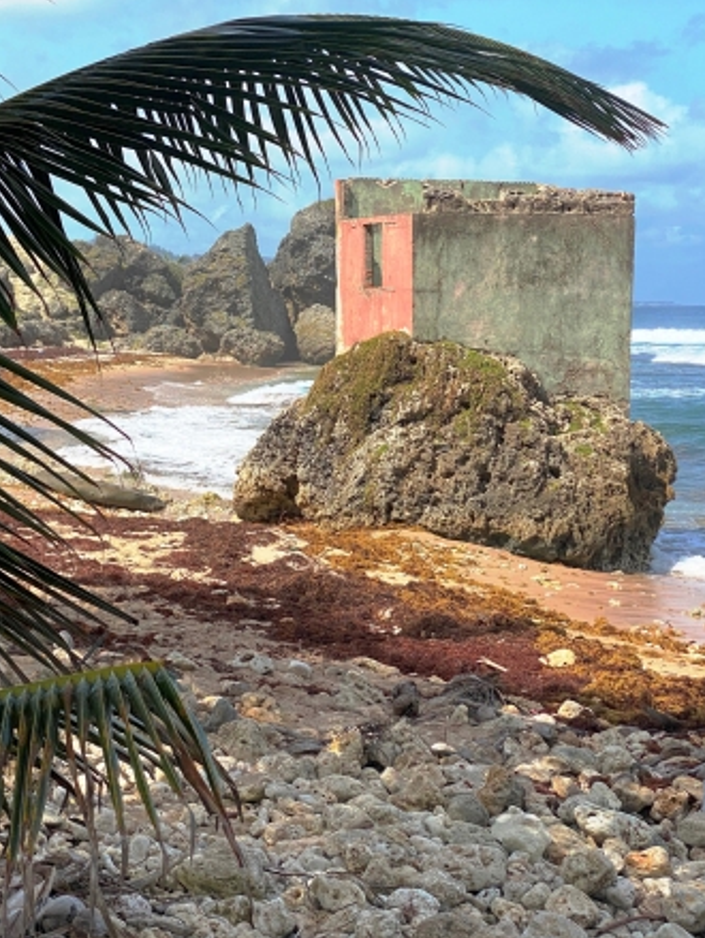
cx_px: 248
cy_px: 359
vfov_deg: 27.3
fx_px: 1925
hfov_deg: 20.7
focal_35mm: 71
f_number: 2
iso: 20
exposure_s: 1/1410
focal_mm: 6
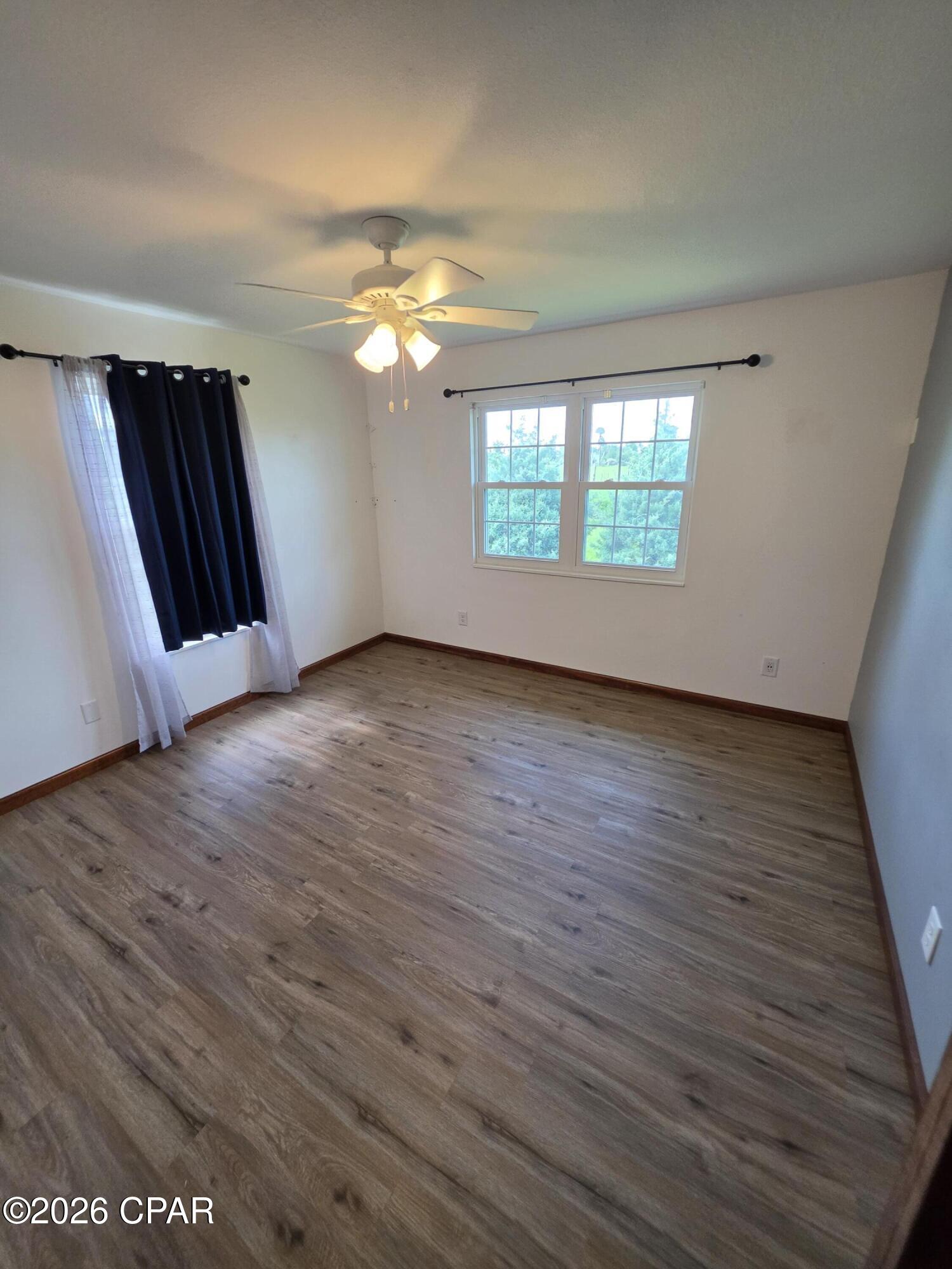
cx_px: 476
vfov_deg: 106.2
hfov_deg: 89.9
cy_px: 634
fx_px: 477
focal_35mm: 13
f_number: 1.9
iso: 160
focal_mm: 2.2
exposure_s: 1/120
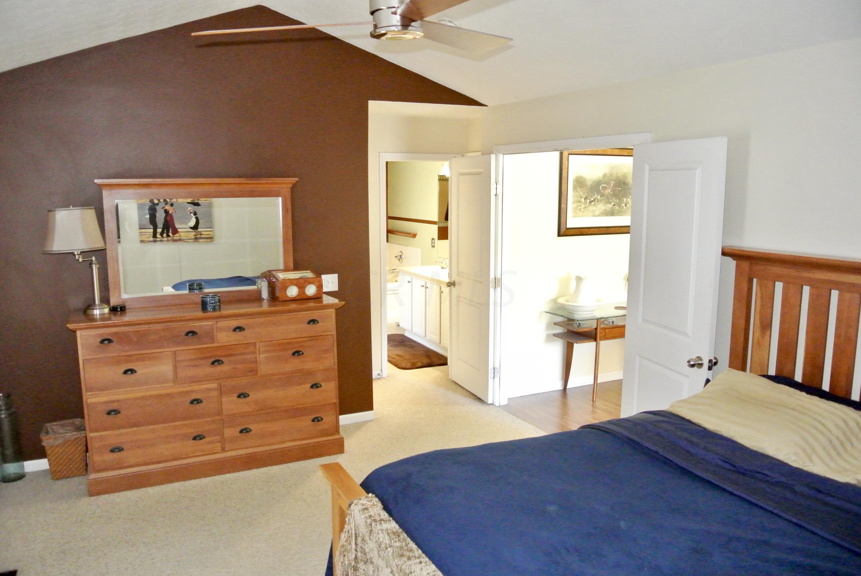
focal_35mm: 27
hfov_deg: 67.3
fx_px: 646
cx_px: 430
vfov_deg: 48.0
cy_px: 288
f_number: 3.5
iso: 1800
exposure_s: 1/60
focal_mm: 10
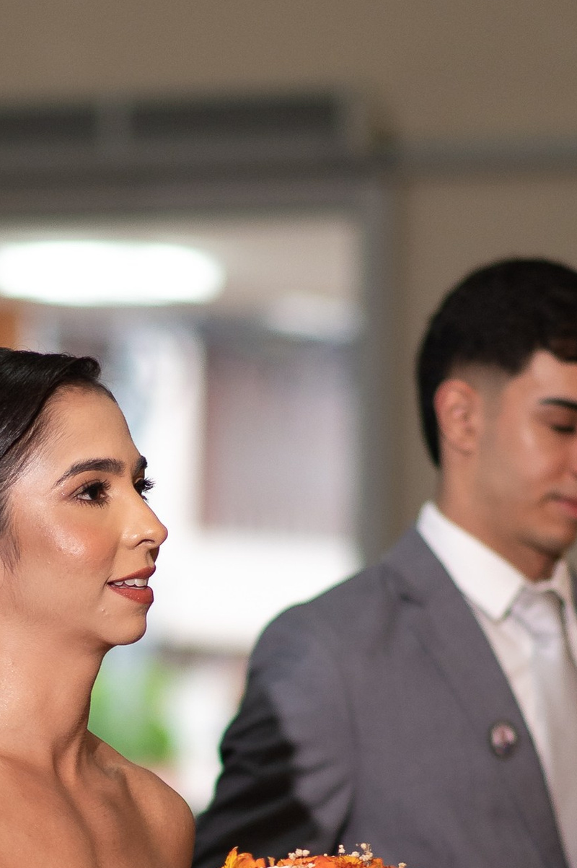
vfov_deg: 7.5
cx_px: -153
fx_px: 6550
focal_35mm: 272
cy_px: 906
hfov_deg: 5.0
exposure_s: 1/320
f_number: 2.2
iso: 800
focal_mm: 85
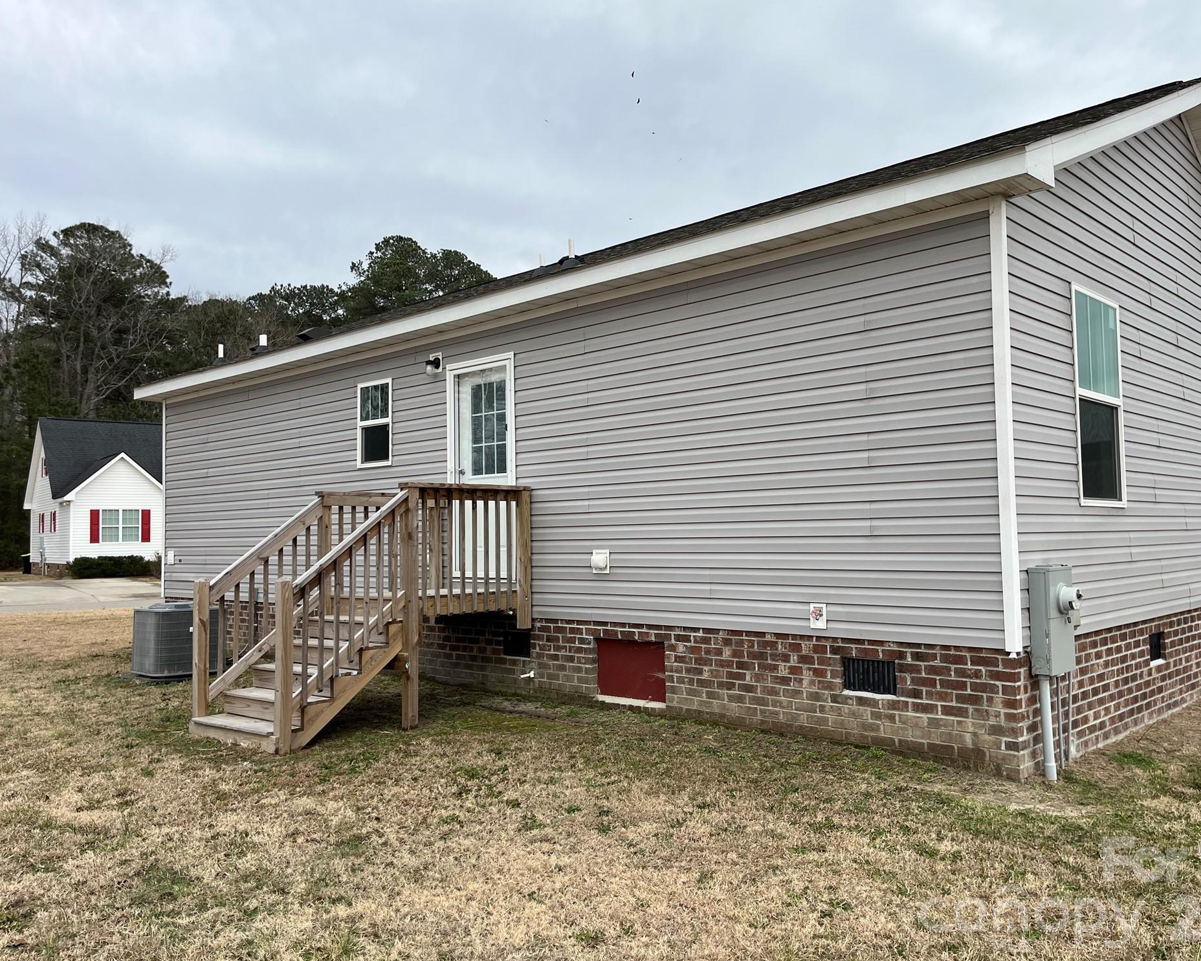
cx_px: 646
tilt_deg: +1.4
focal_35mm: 28
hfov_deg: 62.1
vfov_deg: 51.5
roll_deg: +2.1
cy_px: 467
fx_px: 995
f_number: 1.6
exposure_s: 1/737
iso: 50
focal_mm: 5.1
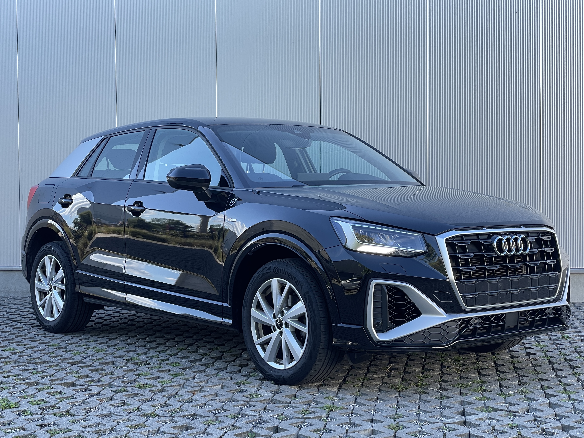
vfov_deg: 28.0
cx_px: 292
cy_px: 219
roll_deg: +0.1
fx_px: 877
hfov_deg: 36.8
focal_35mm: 52
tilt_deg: -0.9
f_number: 2
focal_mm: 6
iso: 25
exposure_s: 1/100
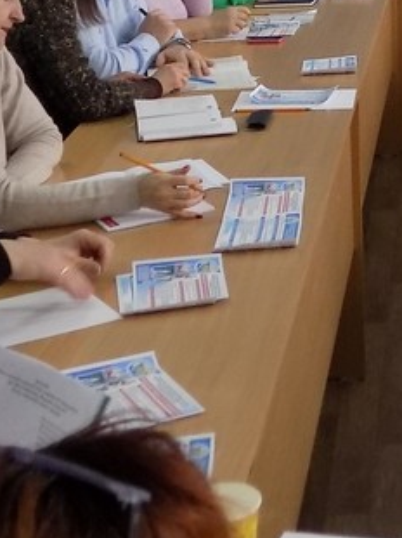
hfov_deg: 15.1
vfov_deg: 19.5
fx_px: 1473
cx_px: 452
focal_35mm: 95
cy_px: -95
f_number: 3.1
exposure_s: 1/30
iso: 160
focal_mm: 4
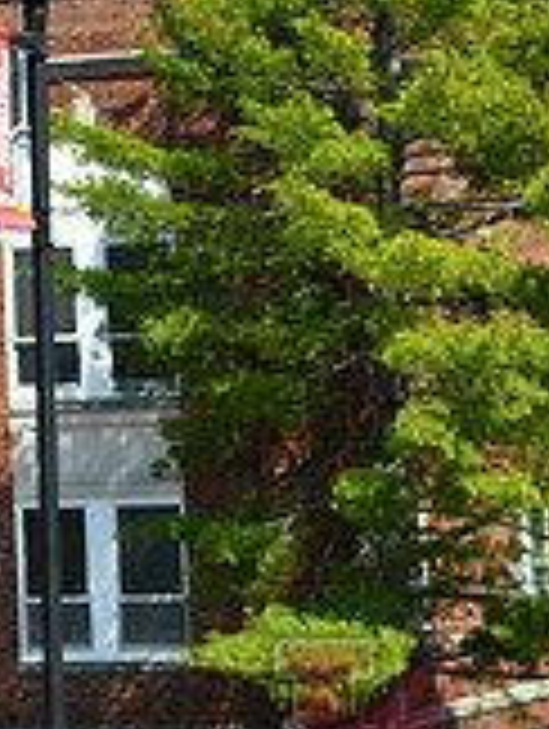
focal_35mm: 206
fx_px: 4345
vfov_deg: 9.6
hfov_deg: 6.9
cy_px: 281
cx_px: -644
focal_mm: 40
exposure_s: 1/250
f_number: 9
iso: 100
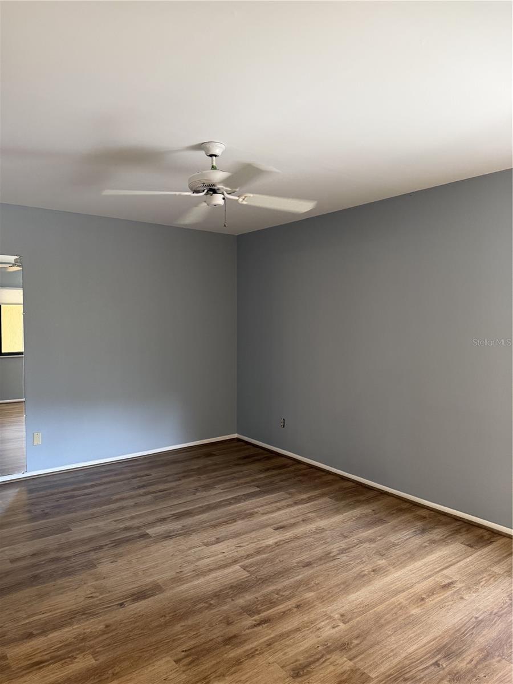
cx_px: 256
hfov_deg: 56.8
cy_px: 342
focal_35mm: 24
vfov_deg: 71.6
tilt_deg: -2.4
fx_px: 474
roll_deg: +0.1
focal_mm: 6.76
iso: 250
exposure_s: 1/60
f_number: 1.78
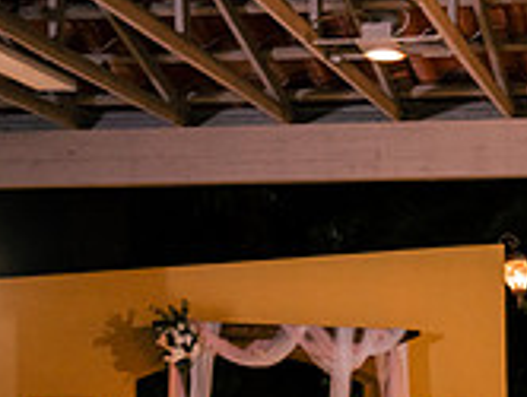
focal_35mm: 94
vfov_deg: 14.8
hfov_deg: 19.5
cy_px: 576
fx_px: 1433
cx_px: 654
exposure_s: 1/160
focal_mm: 28
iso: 3200
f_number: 2.8
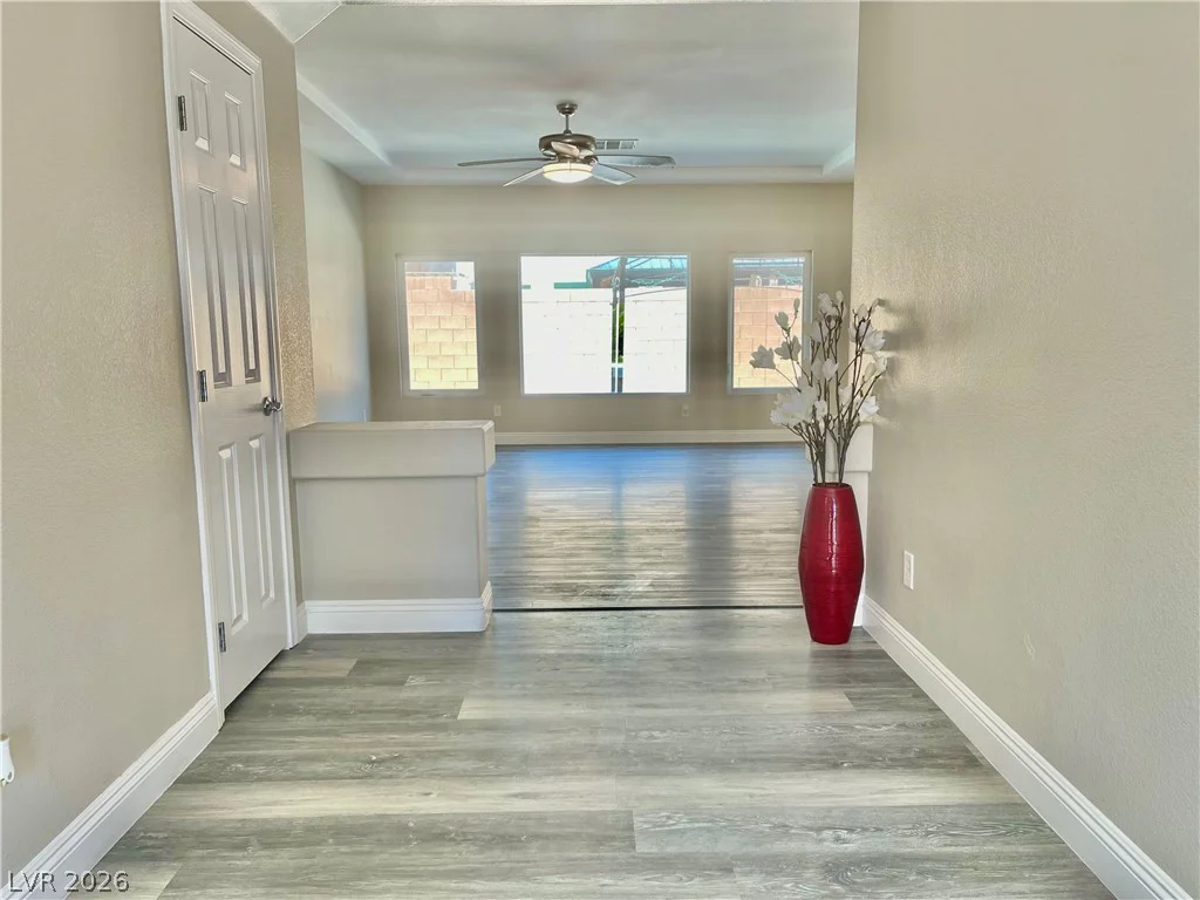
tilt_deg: -8.7
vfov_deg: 54.9
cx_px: 600
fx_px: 867
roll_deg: +0.8
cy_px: 450
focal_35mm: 25
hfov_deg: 69.4
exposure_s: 1/120
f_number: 1.6
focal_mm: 5.1
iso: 64
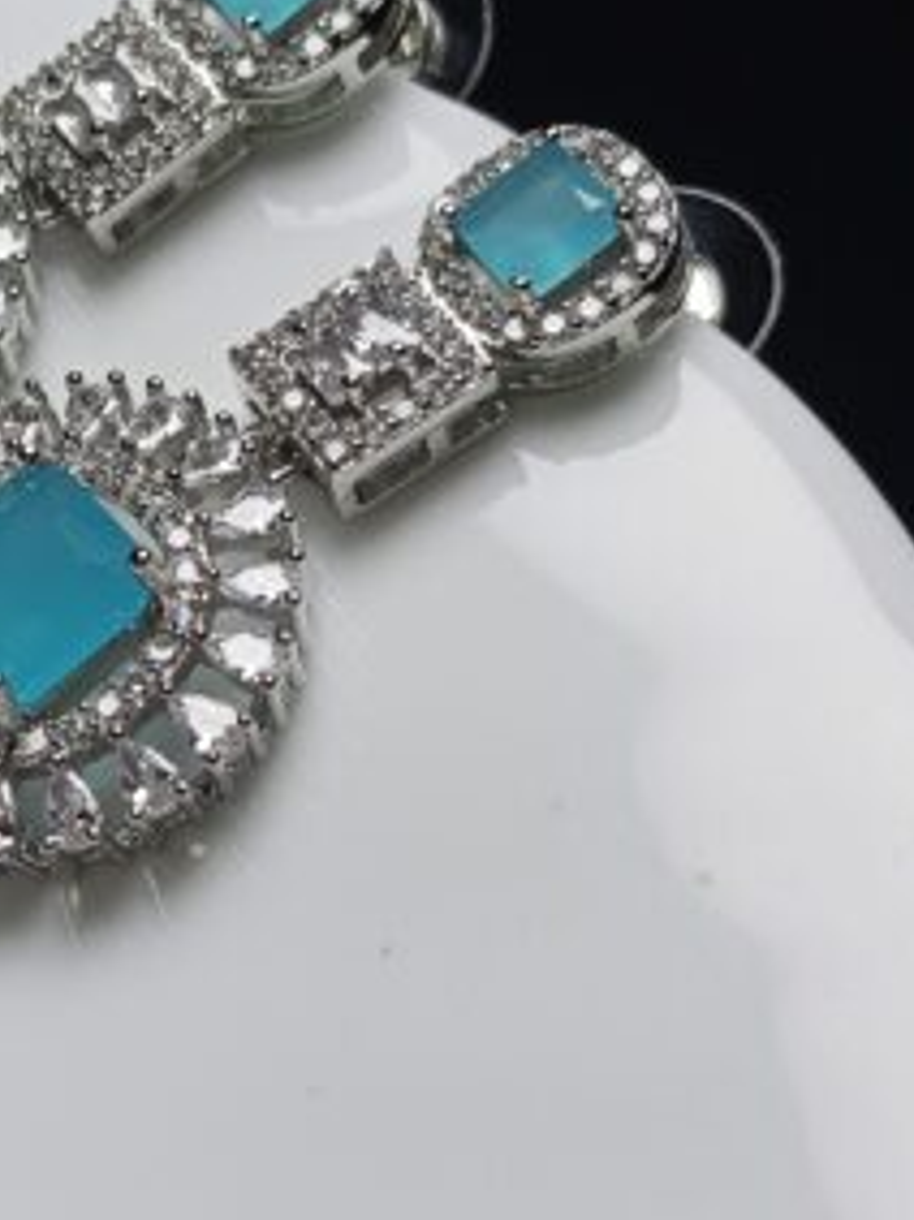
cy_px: 597
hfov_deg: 18.2
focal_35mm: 79
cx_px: 26
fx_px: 2783
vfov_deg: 24.7
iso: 50
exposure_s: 1/168
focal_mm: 3.98
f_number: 1.8
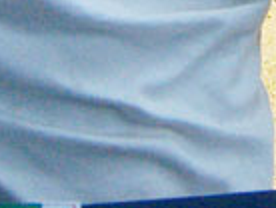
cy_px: -250
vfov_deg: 6.5
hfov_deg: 8.8
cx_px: 412
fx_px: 1757
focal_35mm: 220
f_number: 8
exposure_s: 1/400
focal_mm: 7.9
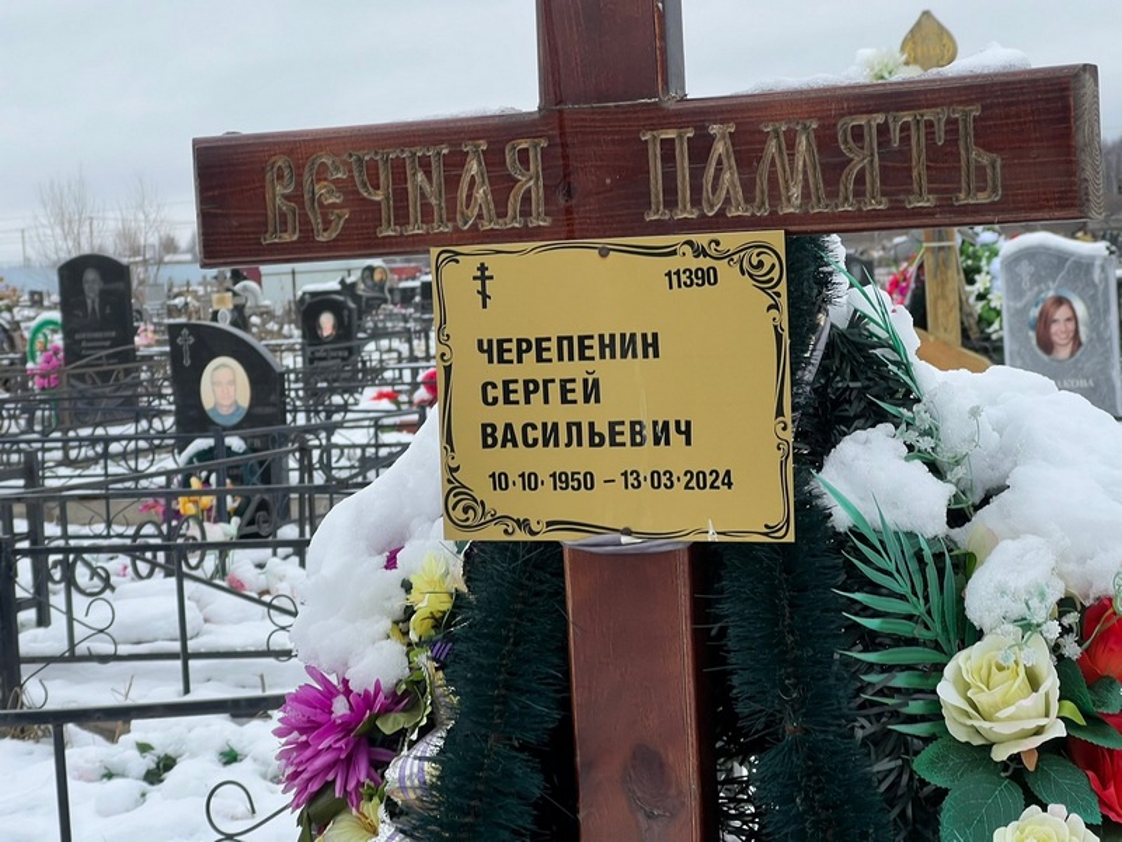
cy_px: 421
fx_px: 2496
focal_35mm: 77
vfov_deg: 19.1
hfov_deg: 25.3
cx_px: 561
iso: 40
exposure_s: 1/99
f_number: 2.8
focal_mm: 9
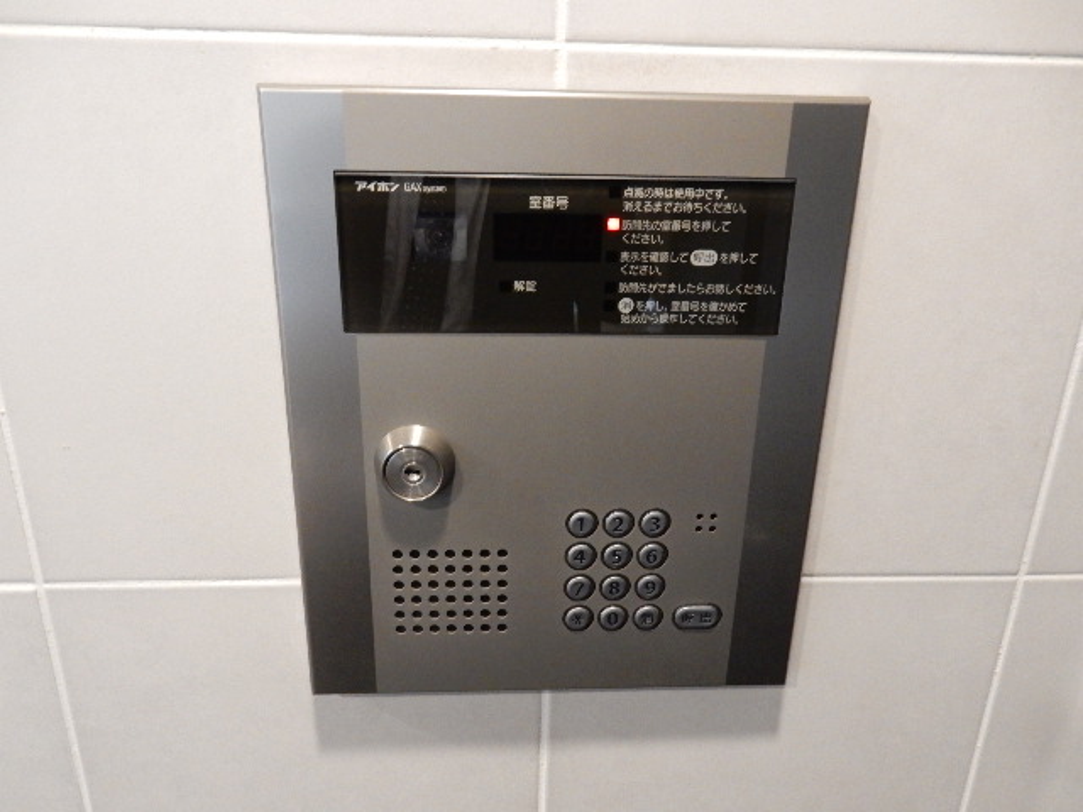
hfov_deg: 69.4
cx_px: 542
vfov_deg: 54.9
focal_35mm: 25
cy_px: 406
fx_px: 782
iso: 800
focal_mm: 4.5
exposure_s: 1/6
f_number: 3.7
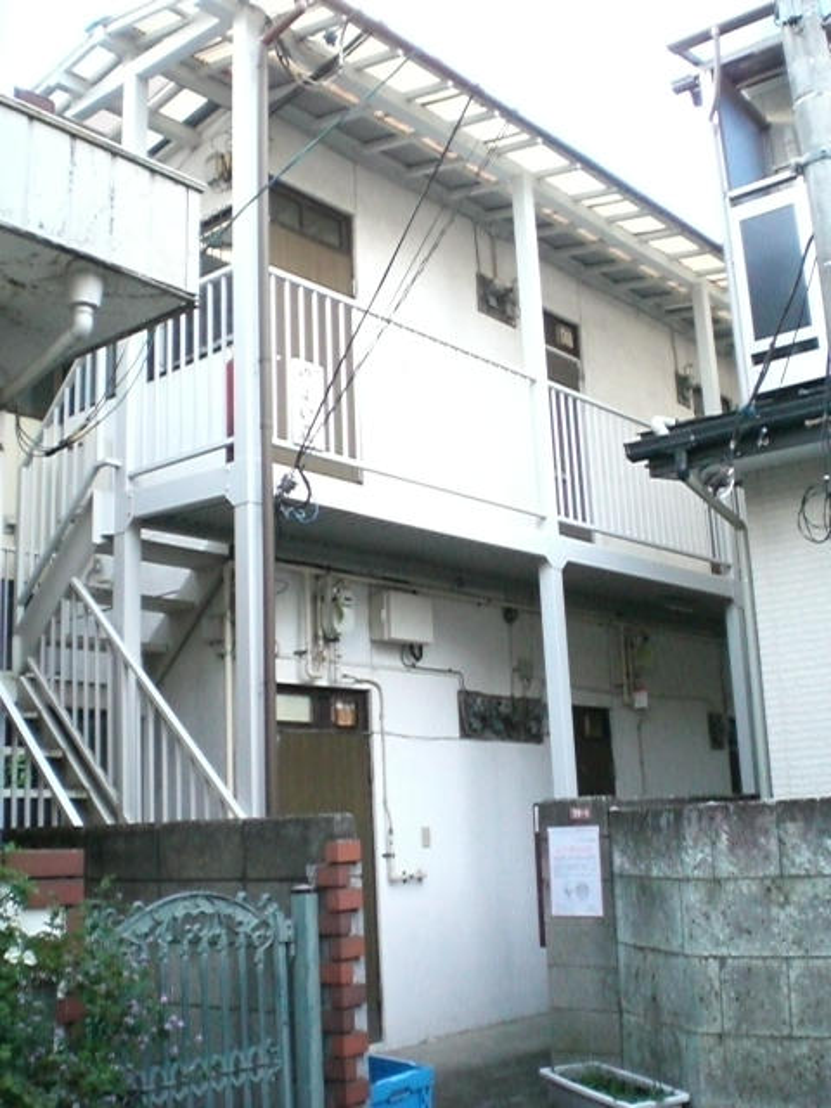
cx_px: 416
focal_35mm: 38
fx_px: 1216
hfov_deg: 37.7
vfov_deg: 49.0
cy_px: 554
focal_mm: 6.3
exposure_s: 1/125
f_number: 3.1
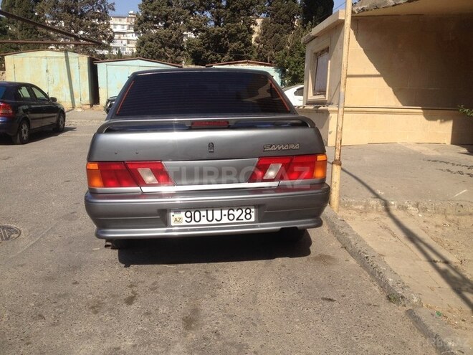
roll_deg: -1.2
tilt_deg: -10.0
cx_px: 236
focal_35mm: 35
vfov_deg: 40.7
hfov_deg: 52.6
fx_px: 478
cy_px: 178
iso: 50
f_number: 2.4
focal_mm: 4.28
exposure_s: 1/1905
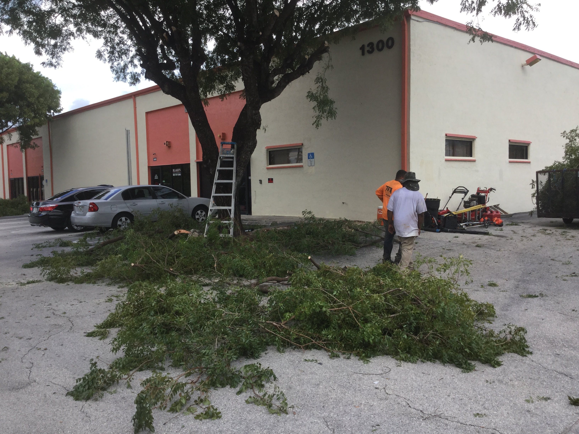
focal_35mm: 31
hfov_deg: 58.4
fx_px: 519
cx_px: 290
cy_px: 217
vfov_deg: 45.4
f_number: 2.4
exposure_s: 1/384
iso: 25
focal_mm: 3.3
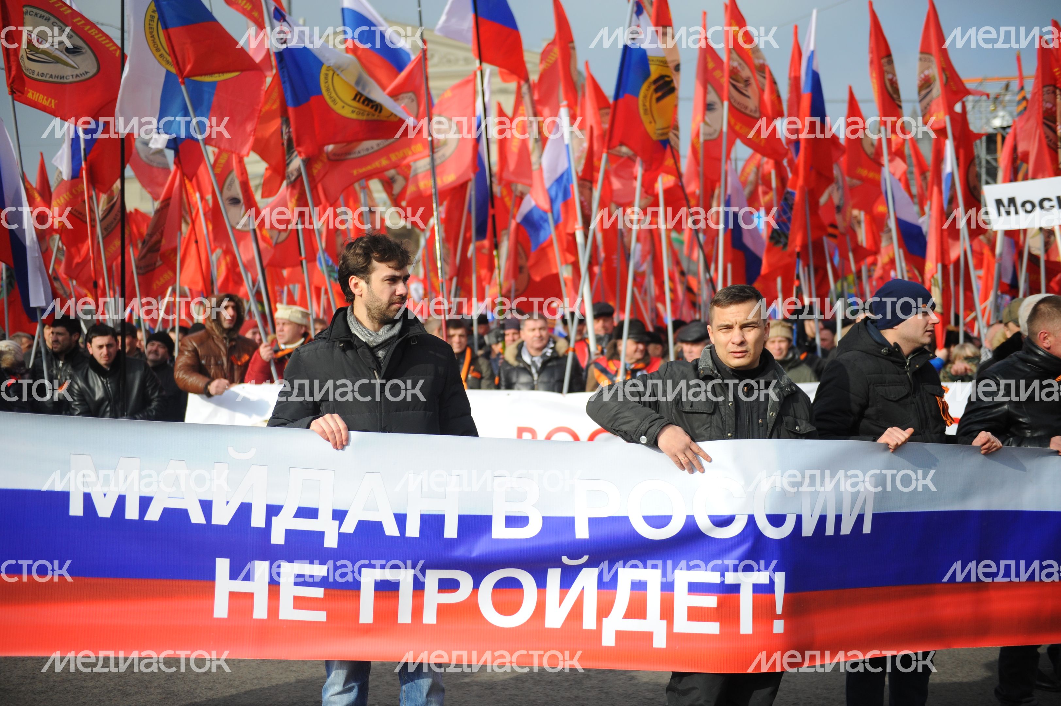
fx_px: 1325
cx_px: 530
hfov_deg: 43.6
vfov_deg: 29.8
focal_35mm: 45
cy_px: 353
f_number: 2.8
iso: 640
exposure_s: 1/8000
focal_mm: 45
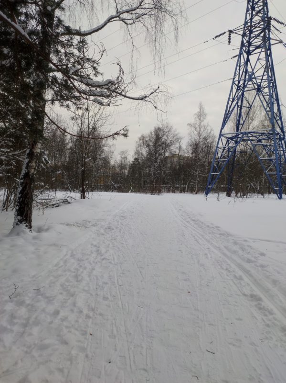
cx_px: 143
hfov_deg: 74.7
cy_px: 192
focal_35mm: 17
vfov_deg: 91.1
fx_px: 187
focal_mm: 4.74
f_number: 1.79
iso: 50
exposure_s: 1/182
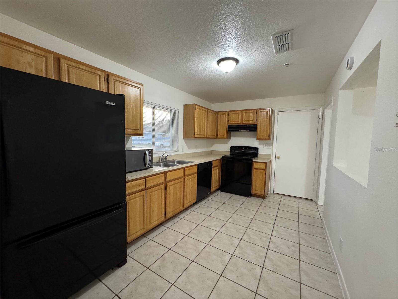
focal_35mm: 14
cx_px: 199
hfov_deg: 102.1
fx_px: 161
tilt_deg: -3.8
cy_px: 150
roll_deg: -1.1
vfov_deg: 85.7
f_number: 2.2
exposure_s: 1/60
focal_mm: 2.22
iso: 500
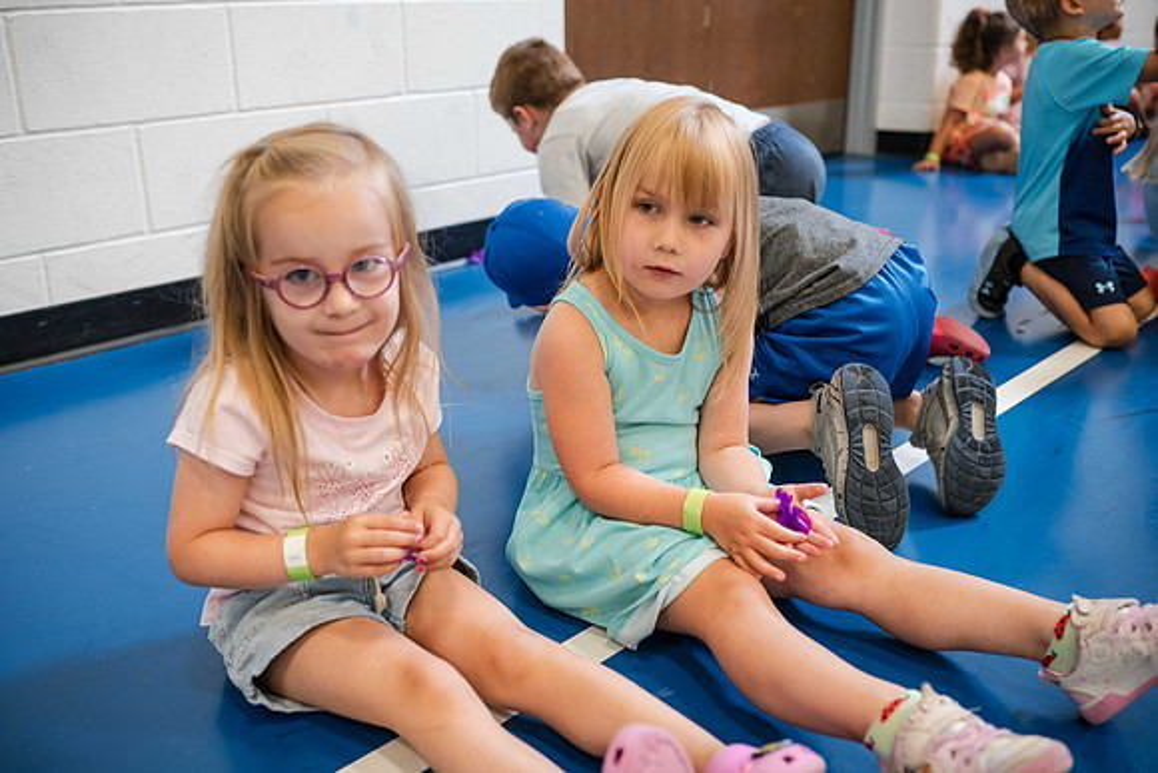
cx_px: 575
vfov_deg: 37.0
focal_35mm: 36
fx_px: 1155
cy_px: 382
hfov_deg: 53.2
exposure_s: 1/125
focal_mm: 35
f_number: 2.8
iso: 2000
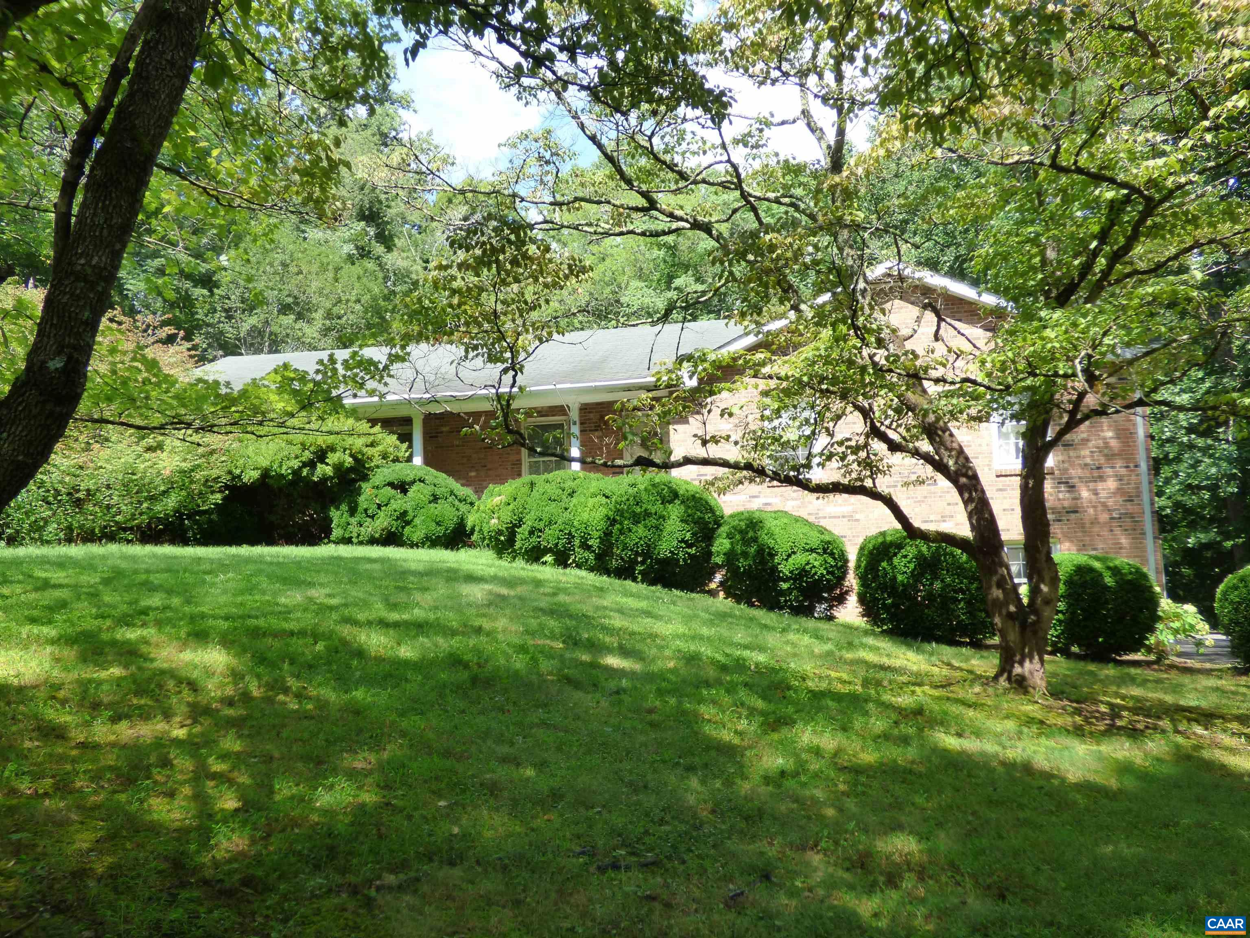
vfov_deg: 44.2
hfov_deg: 56.8
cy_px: 469
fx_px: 1156
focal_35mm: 32
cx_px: 625
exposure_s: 1/400
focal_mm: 5.53
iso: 200
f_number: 3.3
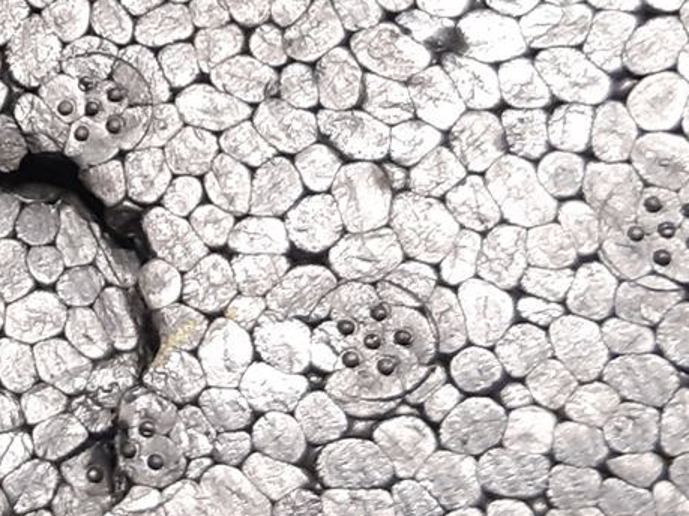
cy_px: 104
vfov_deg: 12.7
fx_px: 2308
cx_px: -245
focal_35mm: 116
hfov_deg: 16.0
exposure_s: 1/33
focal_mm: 3.93
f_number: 1.7
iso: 200
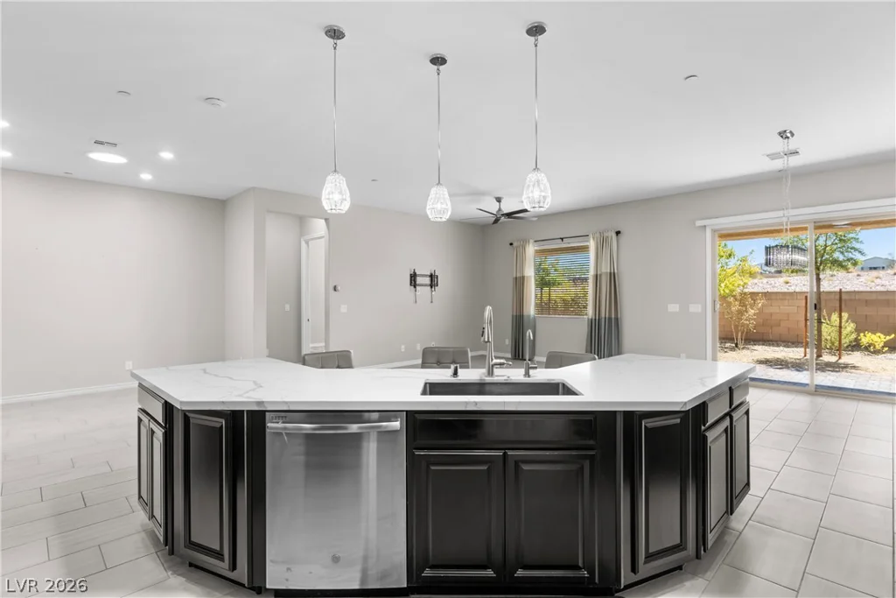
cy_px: 299
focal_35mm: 18
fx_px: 448
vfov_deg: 67.4
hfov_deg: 90.0
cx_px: 448
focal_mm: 18
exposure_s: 1/13
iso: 400
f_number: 8
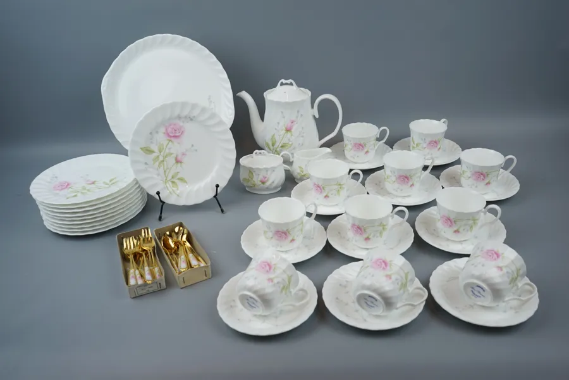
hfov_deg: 60.3
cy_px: 190
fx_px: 490
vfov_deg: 42.3
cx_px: 284
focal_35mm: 31
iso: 100
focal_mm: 31
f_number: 5.6
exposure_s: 1/80
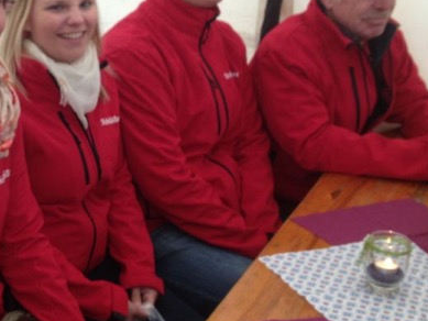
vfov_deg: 20.4
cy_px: 133
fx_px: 890
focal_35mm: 72
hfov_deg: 26.2
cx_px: 44
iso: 64
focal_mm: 4.28
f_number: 2.4
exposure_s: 1/20
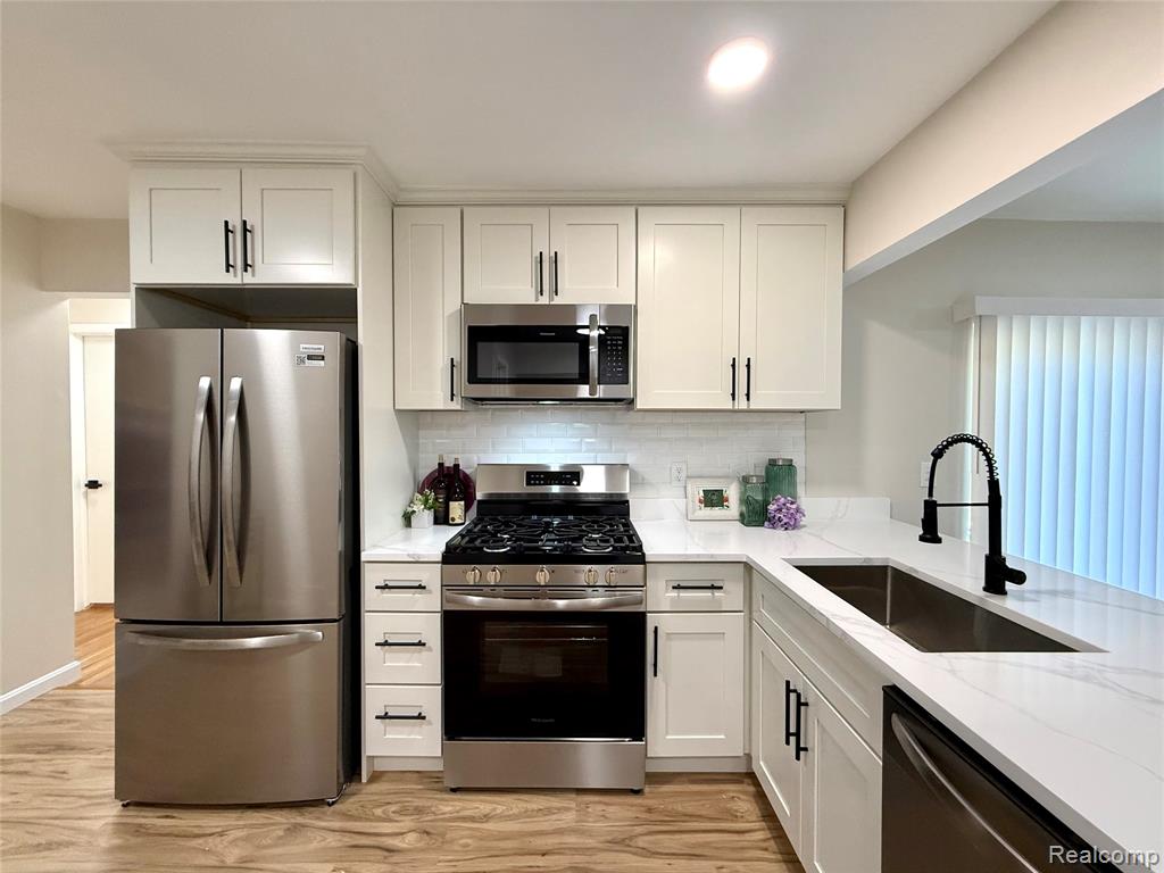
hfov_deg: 102.1
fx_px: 471
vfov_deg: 85.7
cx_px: 582
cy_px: 436
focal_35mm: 14
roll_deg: -0.3
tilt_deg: -1.4
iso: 320
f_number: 2.2
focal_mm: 2.22
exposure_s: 1/120
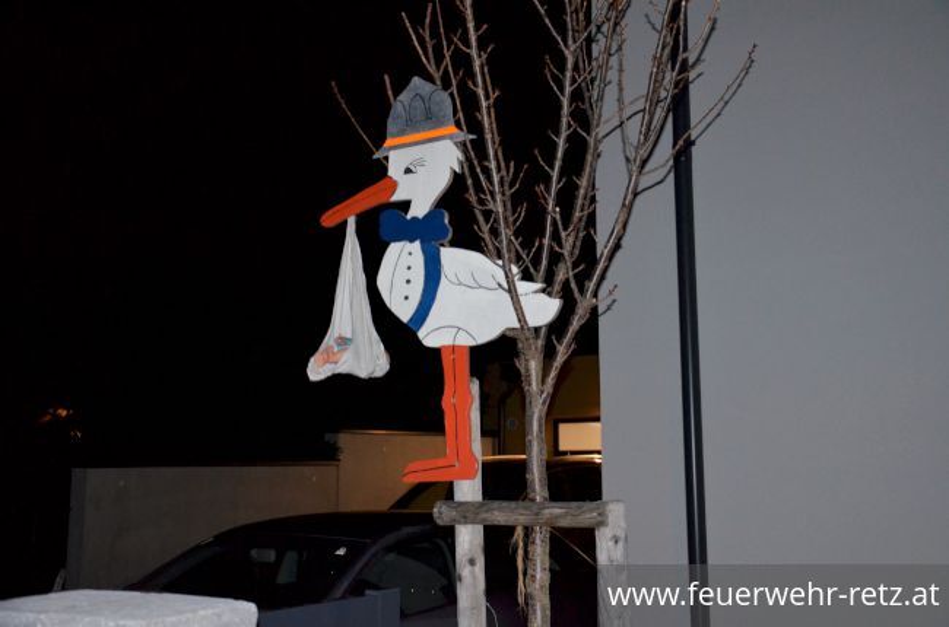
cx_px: 474
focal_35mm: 39
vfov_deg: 34.0
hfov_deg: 49.7
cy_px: 314
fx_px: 1026
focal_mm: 26
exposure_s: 1/60
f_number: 4
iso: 3200
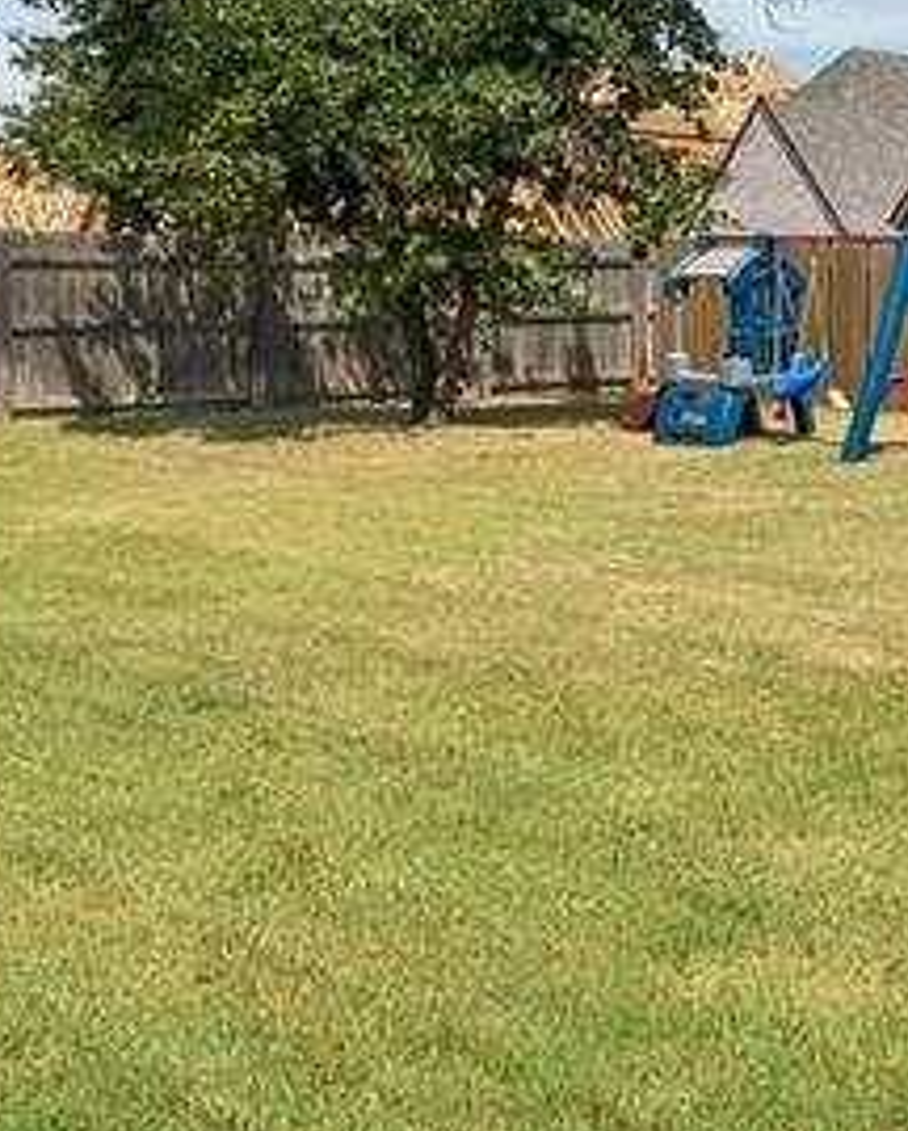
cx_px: 1213
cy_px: 336
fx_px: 1910
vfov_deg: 32.6
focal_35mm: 57
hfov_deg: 23.3
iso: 200
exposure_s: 1/800
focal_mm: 16
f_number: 8
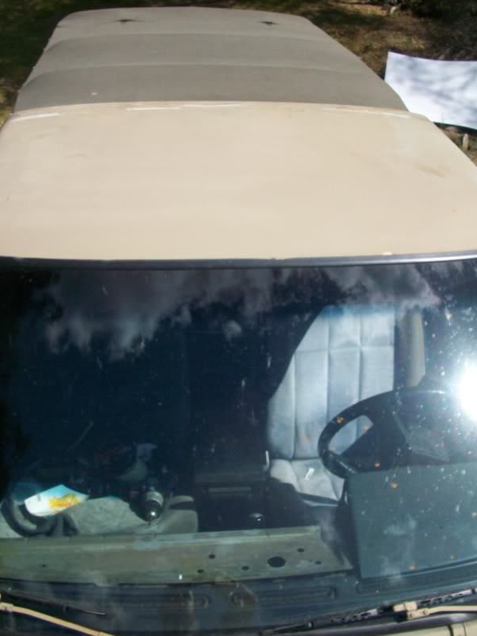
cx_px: 234
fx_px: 753
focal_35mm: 41
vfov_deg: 45.8
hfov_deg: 35.1
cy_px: 310
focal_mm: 5.7
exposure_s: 1/400
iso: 64
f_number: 5.5
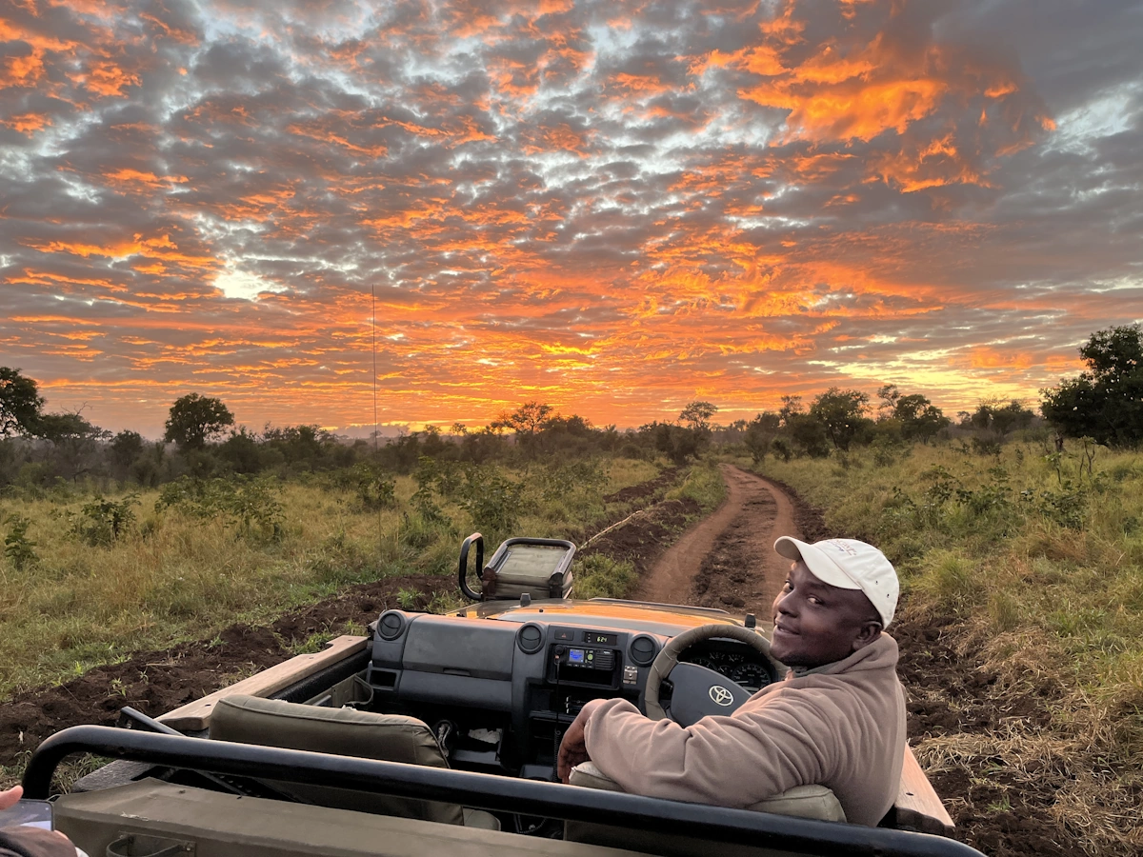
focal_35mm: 26
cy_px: 428
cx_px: 572
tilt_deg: +0.9
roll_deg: +0.6
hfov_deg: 67.3
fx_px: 859
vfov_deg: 53.1
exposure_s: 1/122
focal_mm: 5.1
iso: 50
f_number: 1.6
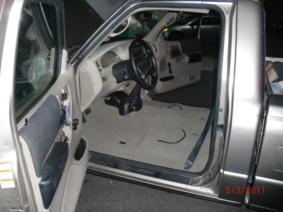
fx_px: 294
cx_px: 142
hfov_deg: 51.4
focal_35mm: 36
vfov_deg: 39.7
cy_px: 106
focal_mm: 6.3
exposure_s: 1/60
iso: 400
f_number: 2.8
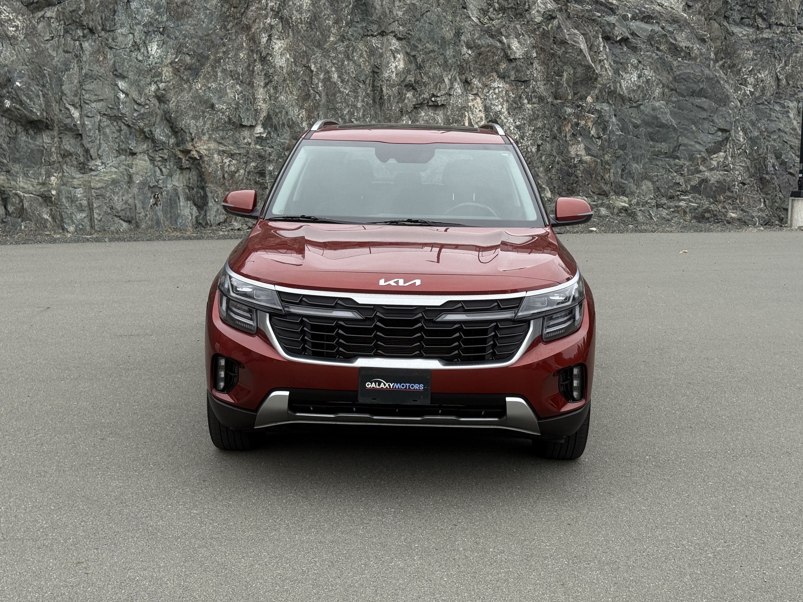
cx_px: 402
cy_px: 301
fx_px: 1113
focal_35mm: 48
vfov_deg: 30.3
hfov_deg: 39.7
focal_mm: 6.76
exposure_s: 1/566
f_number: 1.78
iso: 64
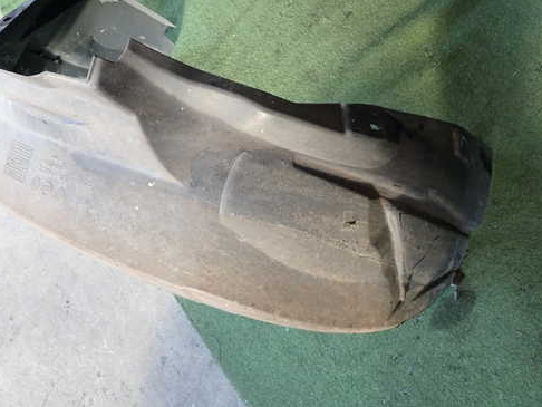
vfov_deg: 38.7
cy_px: 187
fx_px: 580
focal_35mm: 37
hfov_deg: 50.1
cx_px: 268
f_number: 2.3
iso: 200
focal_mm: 5.4
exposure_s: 1/80
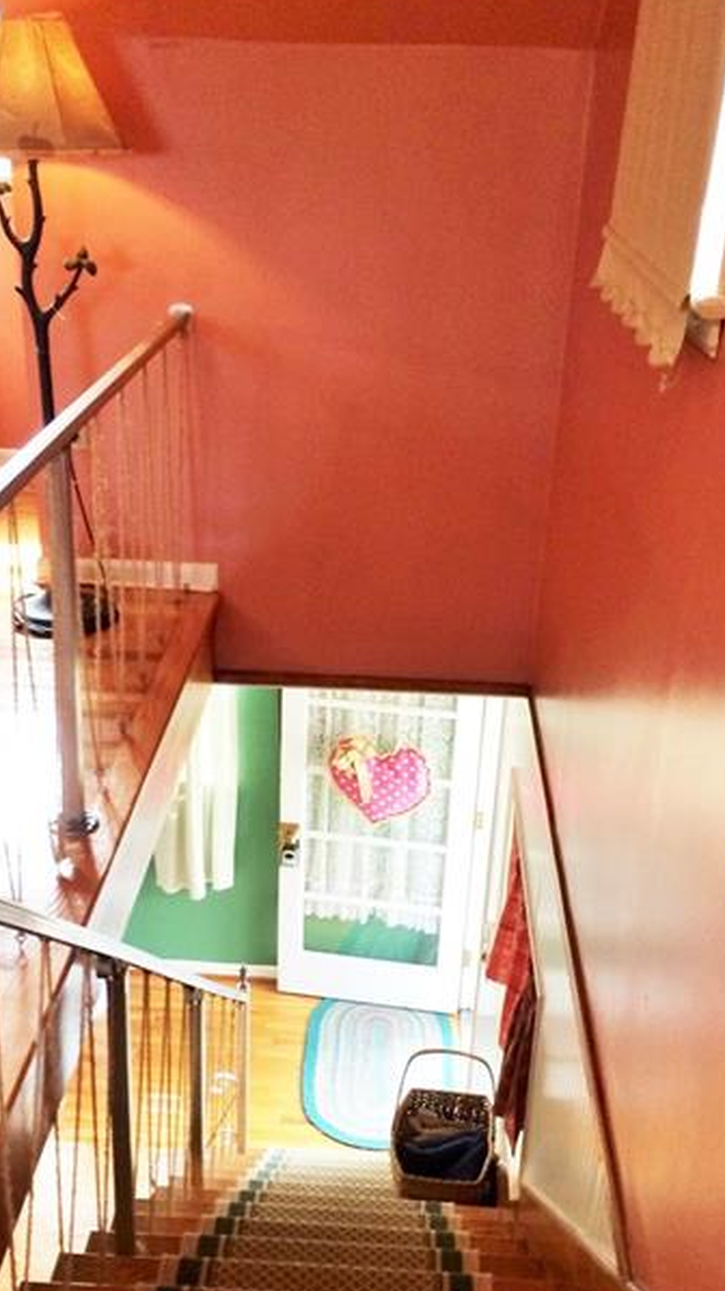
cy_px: 803
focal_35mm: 42
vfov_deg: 47.9
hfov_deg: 28.3
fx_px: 1437
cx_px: 339
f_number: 2.2
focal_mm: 4.12
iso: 80
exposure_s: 1/30
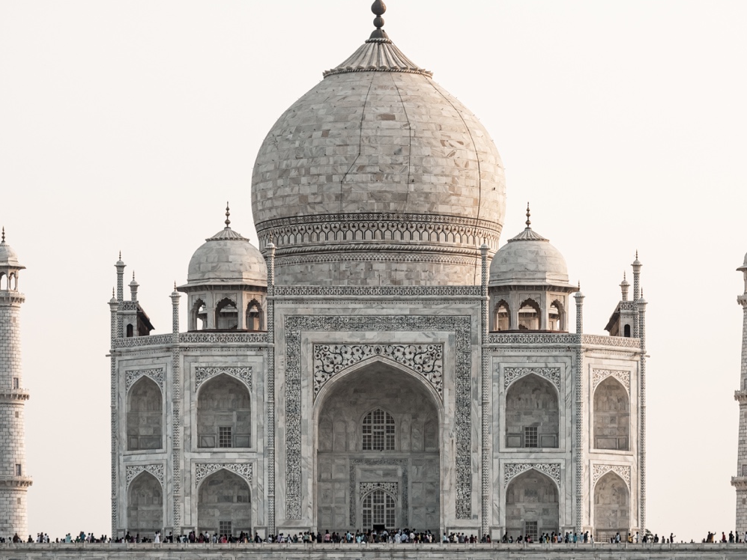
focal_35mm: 179
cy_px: 247
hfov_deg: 11.0
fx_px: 3863
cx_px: 376
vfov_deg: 8.3
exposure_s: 1/1000
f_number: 2.8
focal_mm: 116
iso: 200
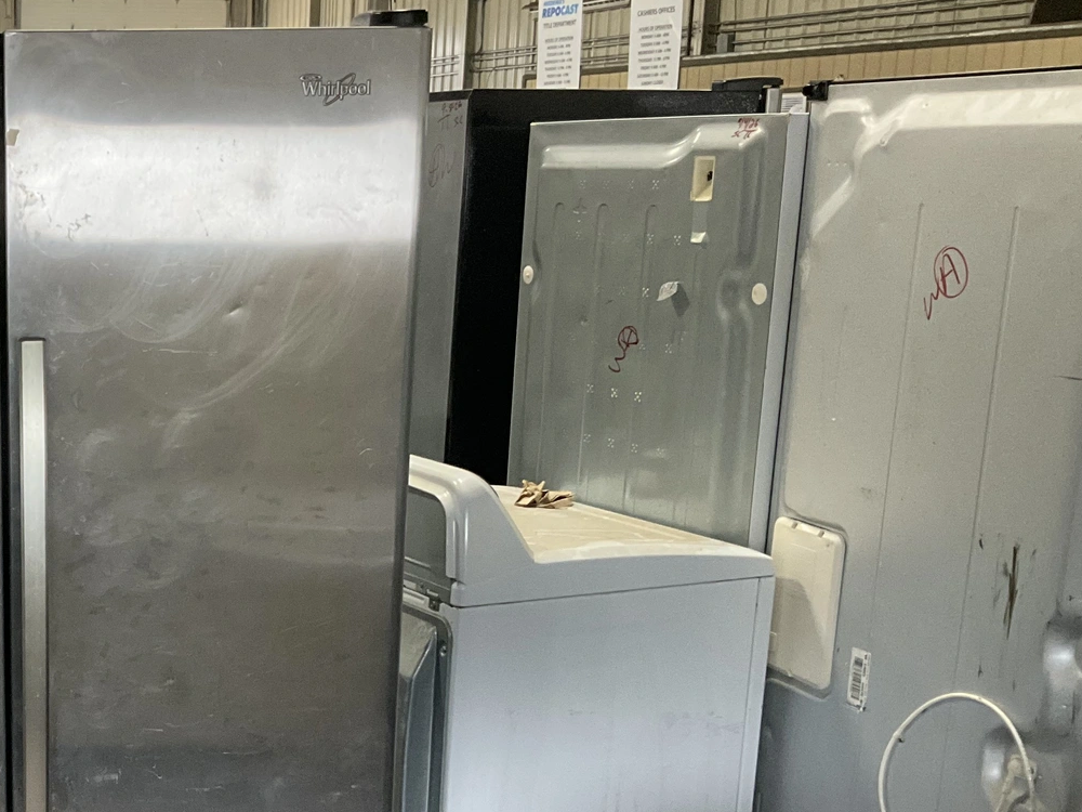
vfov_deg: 24.8
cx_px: 23
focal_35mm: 58
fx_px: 1813
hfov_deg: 31.0
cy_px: 660
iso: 200
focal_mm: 3
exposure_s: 1/60
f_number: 1.8
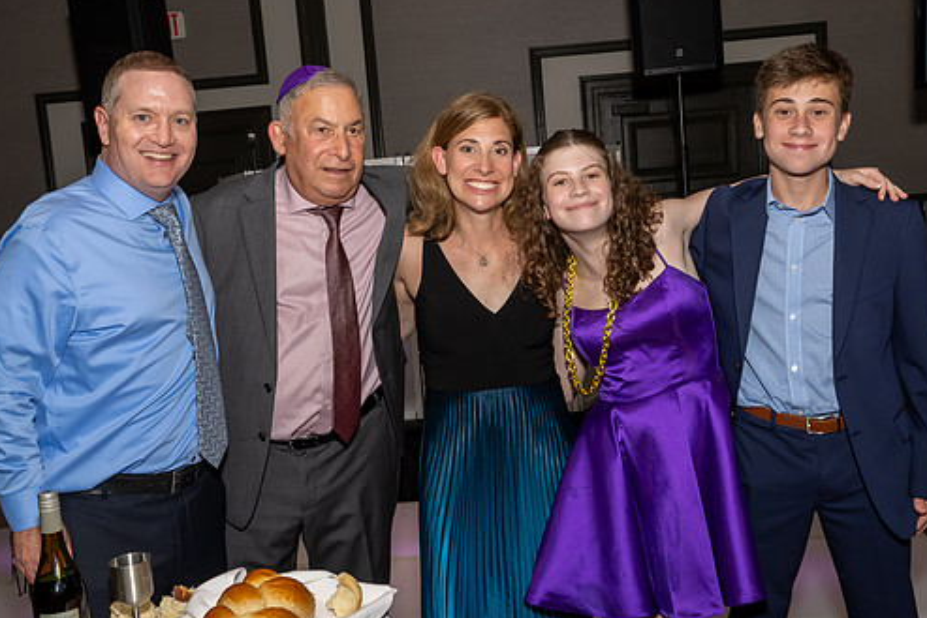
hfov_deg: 49.5
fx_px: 1004
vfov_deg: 34.2
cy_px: 301
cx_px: 476
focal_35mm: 39
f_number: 8
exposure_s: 1/250
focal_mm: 20
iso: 1000
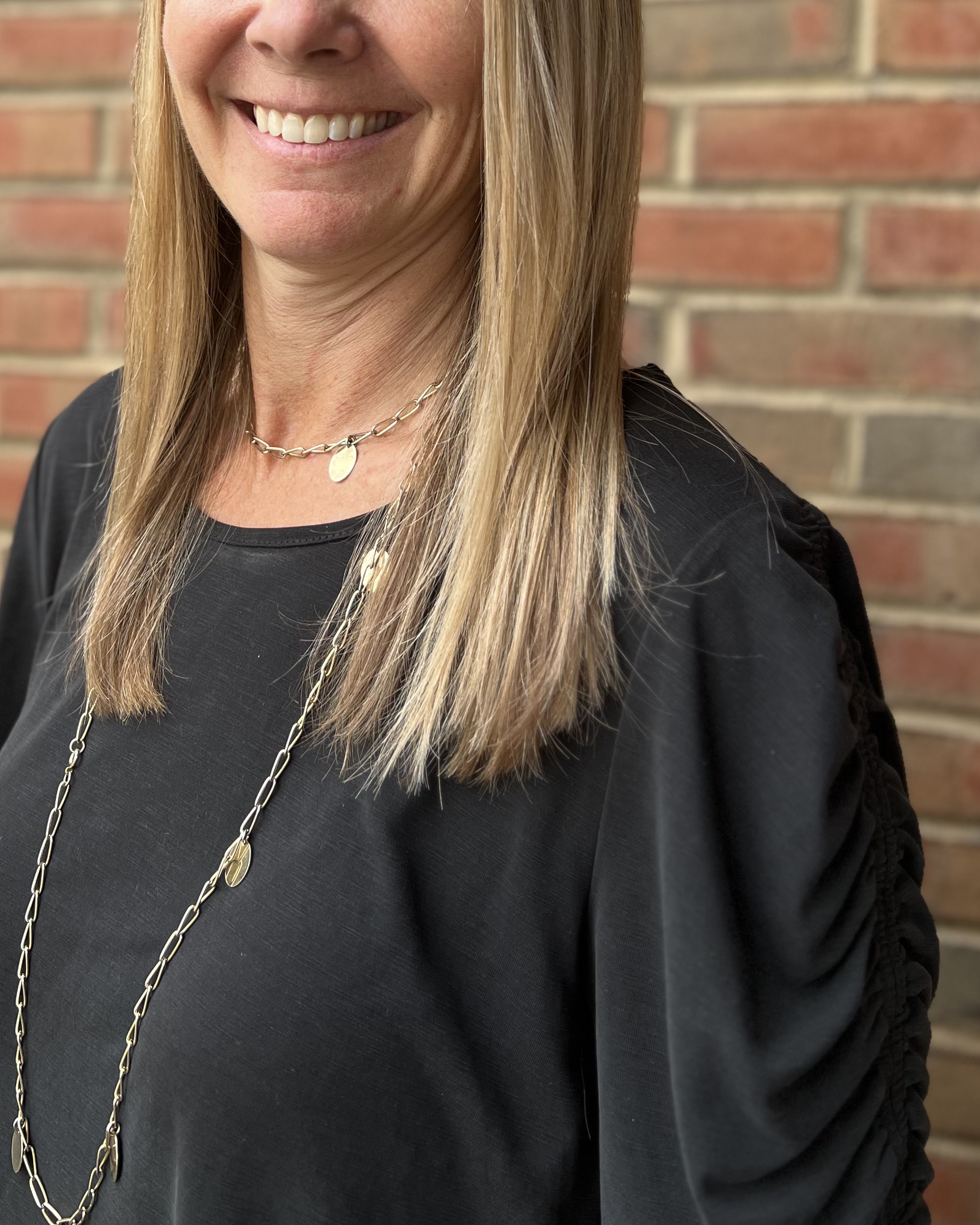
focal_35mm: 41
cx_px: 379
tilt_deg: -2.5
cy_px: 271
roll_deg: +0.4
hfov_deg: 36.3
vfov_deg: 43.0
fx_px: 1486
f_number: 1.5
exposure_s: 1/121
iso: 50
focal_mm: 5.7
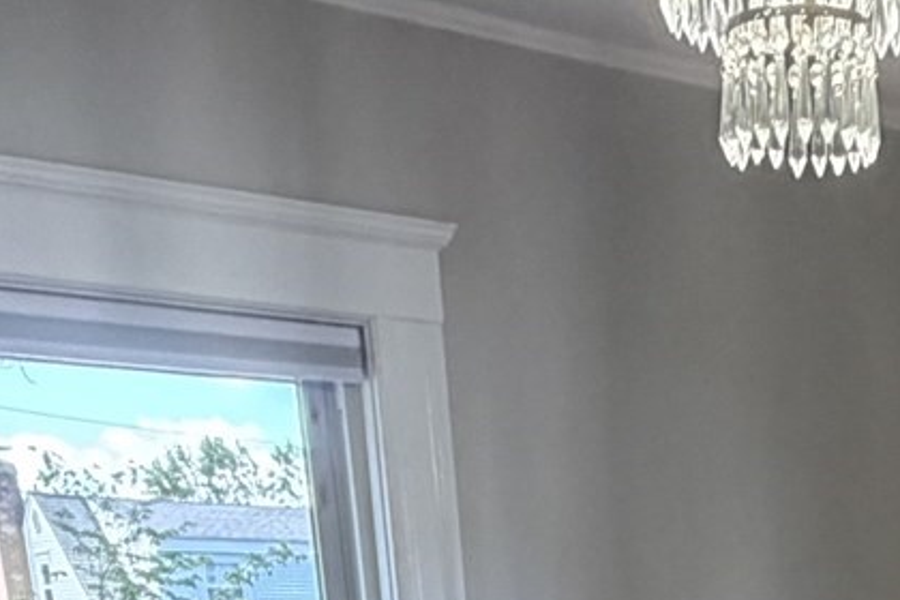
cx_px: 956
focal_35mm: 71
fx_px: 1775
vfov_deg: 14.8
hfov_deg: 26.5
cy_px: 1284
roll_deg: -0.5
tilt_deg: -20.3
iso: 250
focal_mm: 2.22
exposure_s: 1/60
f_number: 2.2
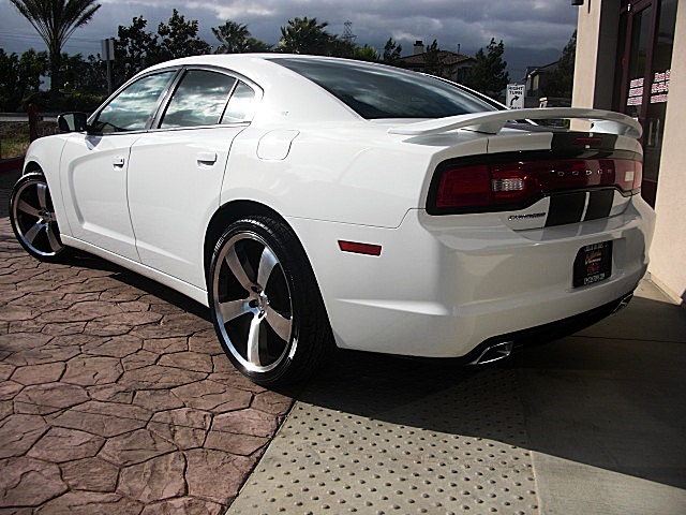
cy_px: 258
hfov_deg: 51.4
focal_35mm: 36
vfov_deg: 39.7
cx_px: 343
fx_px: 713
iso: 50
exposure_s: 1/200
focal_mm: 6.3
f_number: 7.9
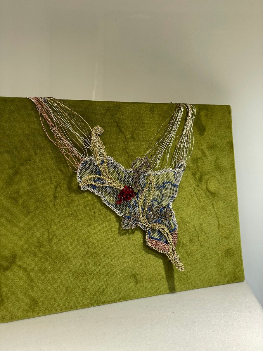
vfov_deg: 36.8
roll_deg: -1.9
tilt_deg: -5.7
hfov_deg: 28.0
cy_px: 176
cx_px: 132
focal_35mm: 52
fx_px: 527
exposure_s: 1/100
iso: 64
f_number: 2
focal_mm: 6
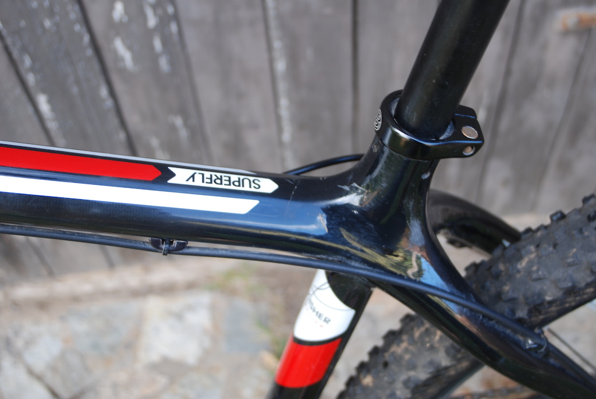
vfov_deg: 25.8
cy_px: 200
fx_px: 870
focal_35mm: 52
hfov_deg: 37.8
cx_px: 298
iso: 200
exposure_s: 1/30
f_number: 4.5
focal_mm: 35
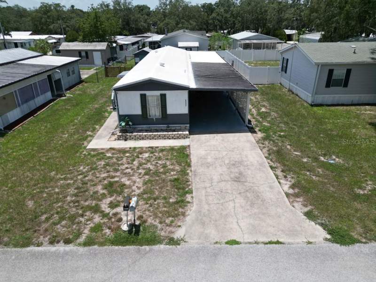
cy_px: 141
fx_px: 261
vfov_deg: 56.8
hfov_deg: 71.6
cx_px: 188
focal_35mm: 24
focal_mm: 6.72
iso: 140
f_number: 1.7
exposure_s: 1/4000
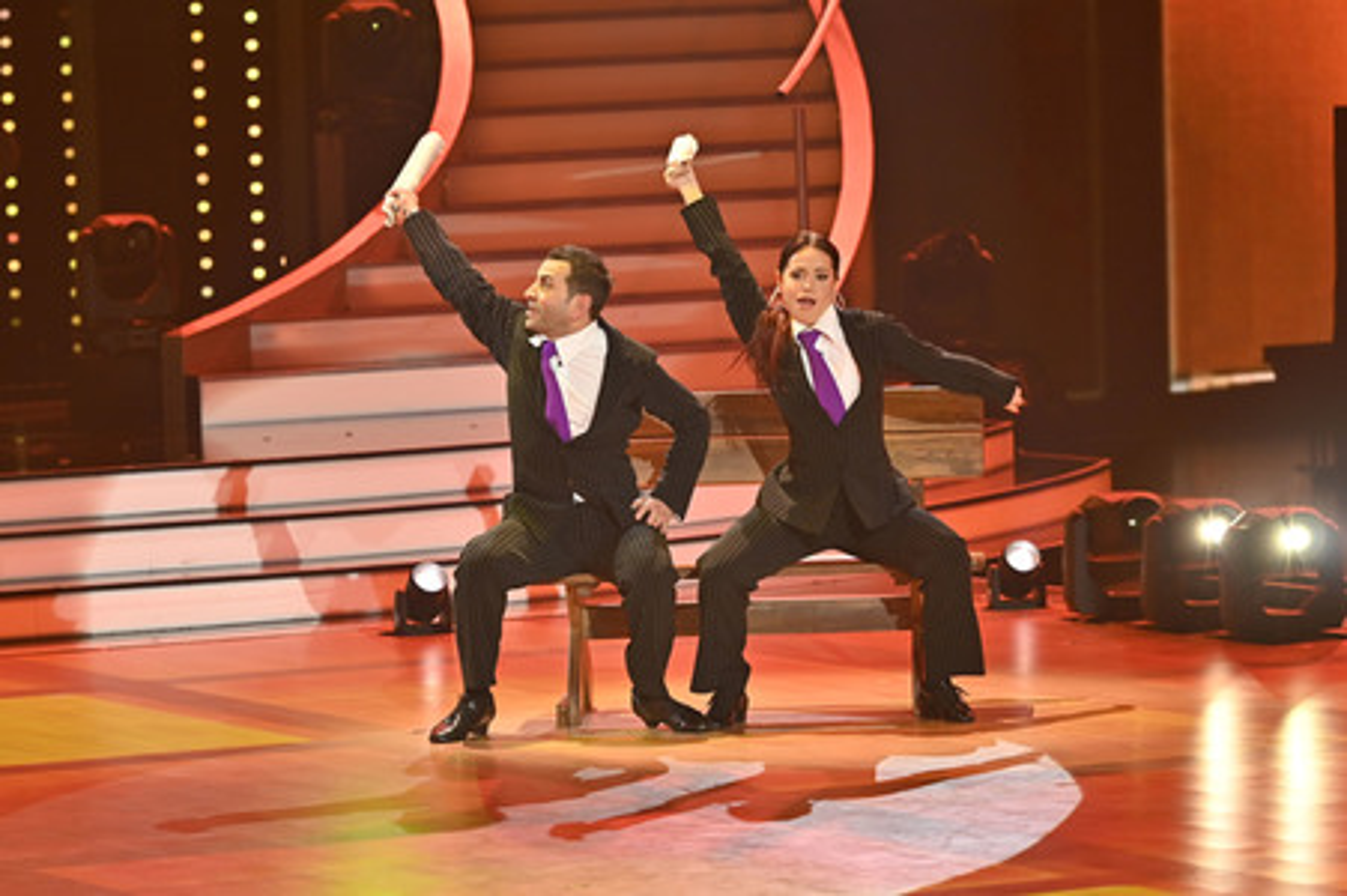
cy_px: 448
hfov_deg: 17.1
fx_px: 4487
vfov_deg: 11.4
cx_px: 674
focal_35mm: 120
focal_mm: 120
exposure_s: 1/320
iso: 640
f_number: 2.8
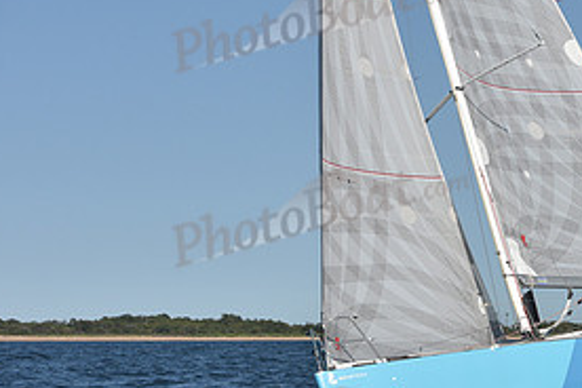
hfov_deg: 13.8
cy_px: 292
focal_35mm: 147
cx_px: 580
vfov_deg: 9.3
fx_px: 2376
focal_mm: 70
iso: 250
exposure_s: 1/1000
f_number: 6.3
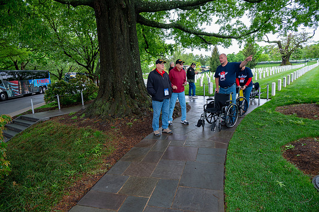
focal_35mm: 24
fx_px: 213
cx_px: 160
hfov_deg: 73.8
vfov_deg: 53.1
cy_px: 106
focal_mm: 24
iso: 640
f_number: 6.3
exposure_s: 1/100
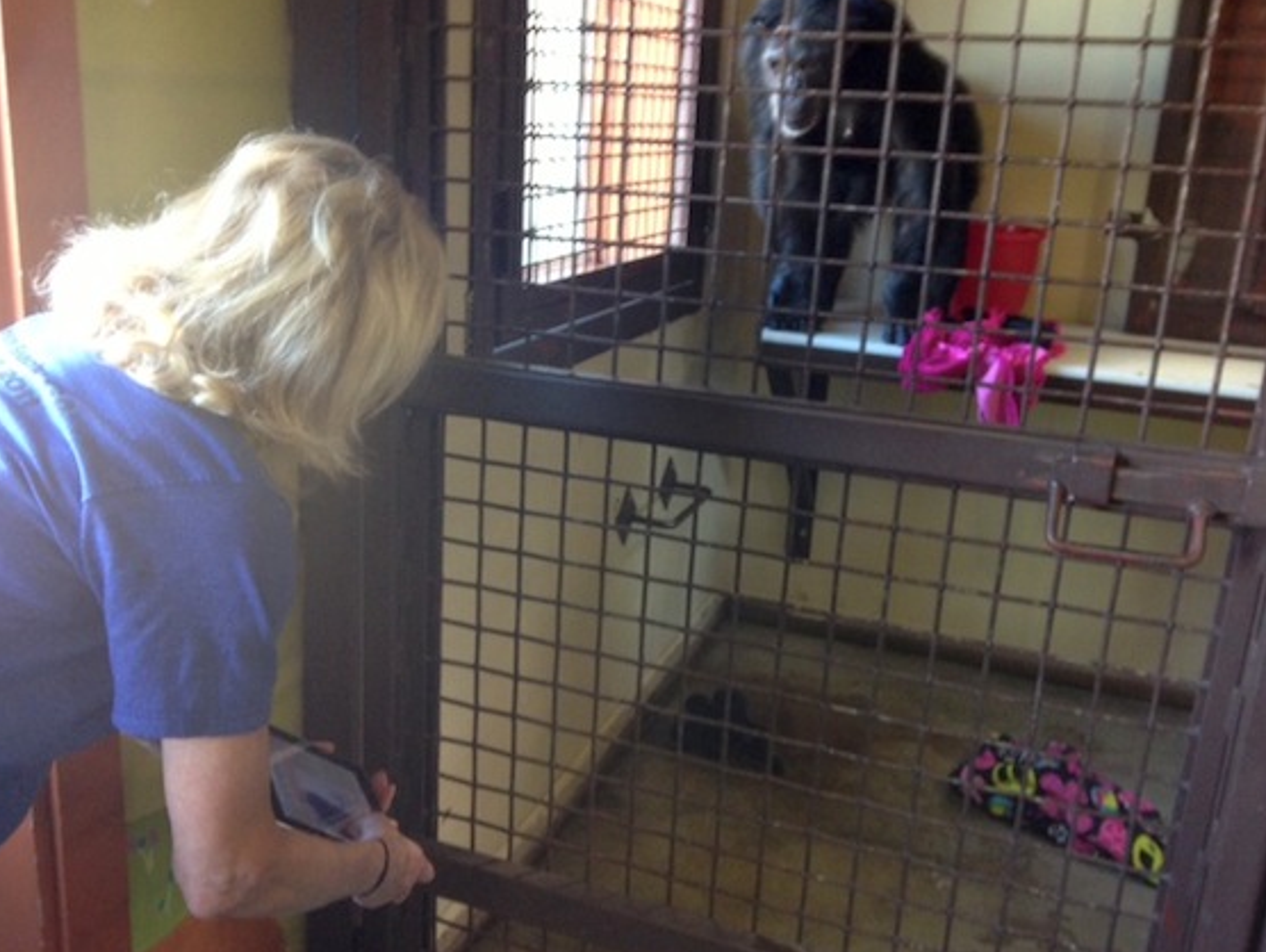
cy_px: 457
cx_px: 599
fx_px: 1281
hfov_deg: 52.6
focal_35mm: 35
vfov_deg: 40.7
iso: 160
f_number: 2.4
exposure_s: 1/20
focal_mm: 4.13
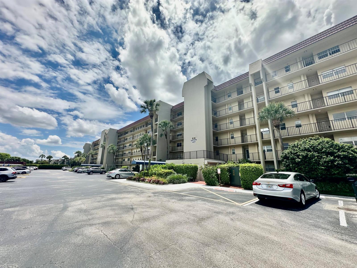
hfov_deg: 102.1
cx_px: 178
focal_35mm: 14
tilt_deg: +13.3
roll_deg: -1.3
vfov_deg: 85.7
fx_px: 144
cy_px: 134
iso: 50
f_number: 2.2
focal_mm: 2.22
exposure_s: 1/1531
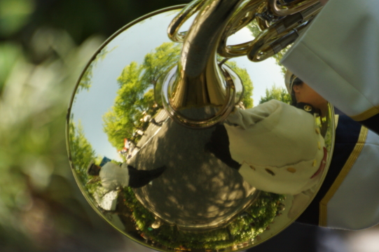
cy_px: 148
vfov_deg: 2.1
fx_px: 7007
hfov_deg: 3.1
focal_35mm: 666
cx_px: 235
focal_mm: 300
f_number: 5.6
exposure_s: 1/500
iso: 320
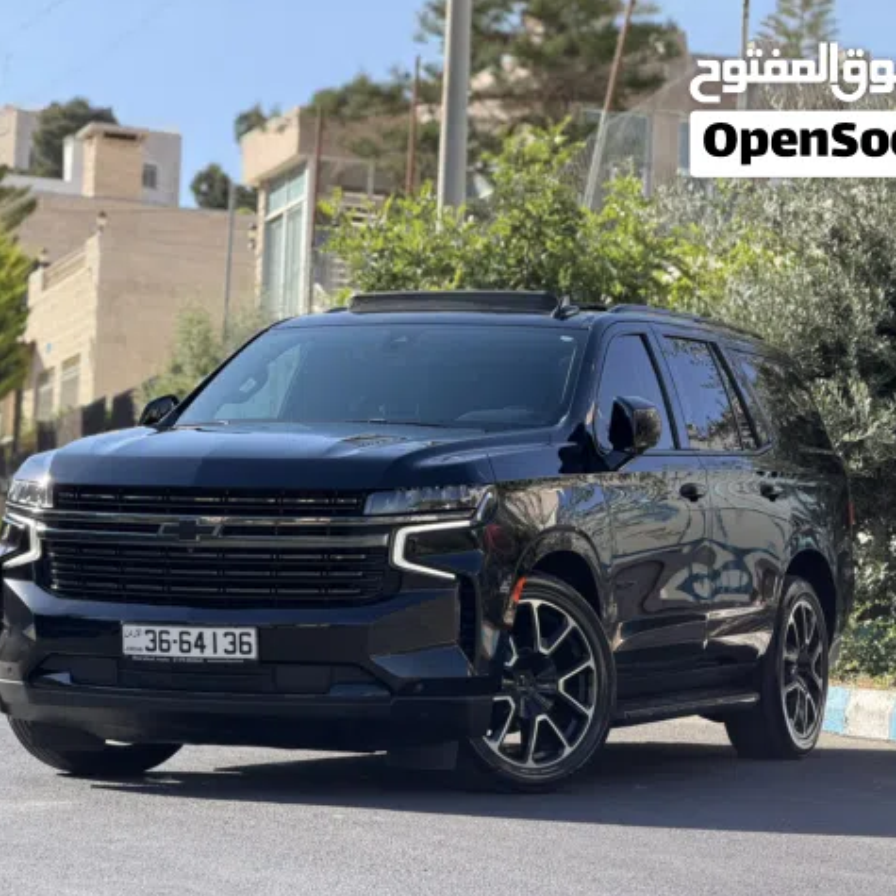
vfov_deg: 14.7
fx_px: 3485
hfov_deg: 14.6
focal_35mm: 119
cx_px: 406
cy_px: 449
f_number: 2.8
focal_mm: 16.89
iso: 50
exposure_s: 1/419
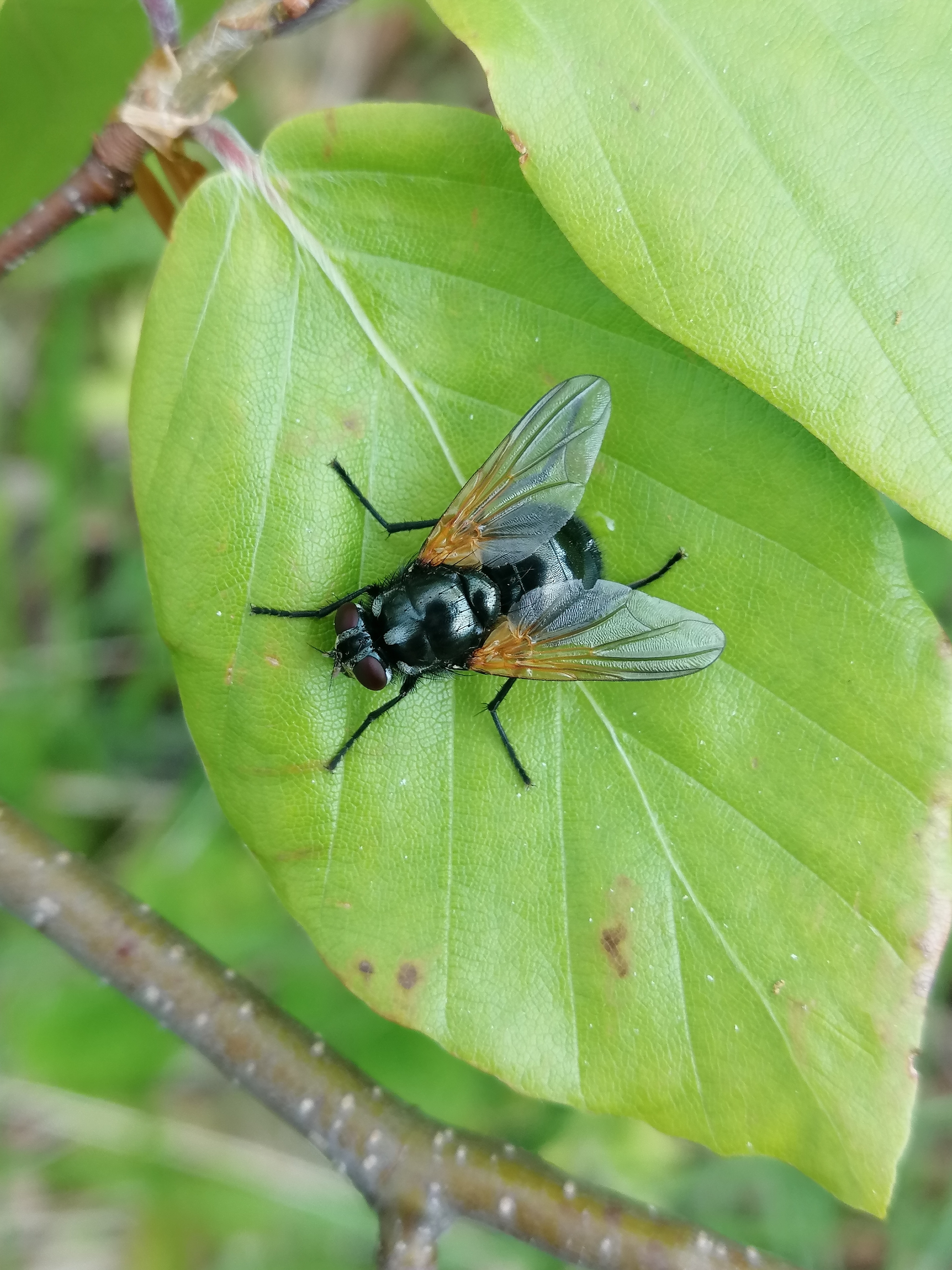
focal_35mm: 48
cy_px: 635
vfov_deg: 39.7
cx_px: 476
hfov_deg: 30.3
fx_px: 1760
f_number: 1.8
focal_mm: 3.95
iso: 64
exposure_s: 1/60
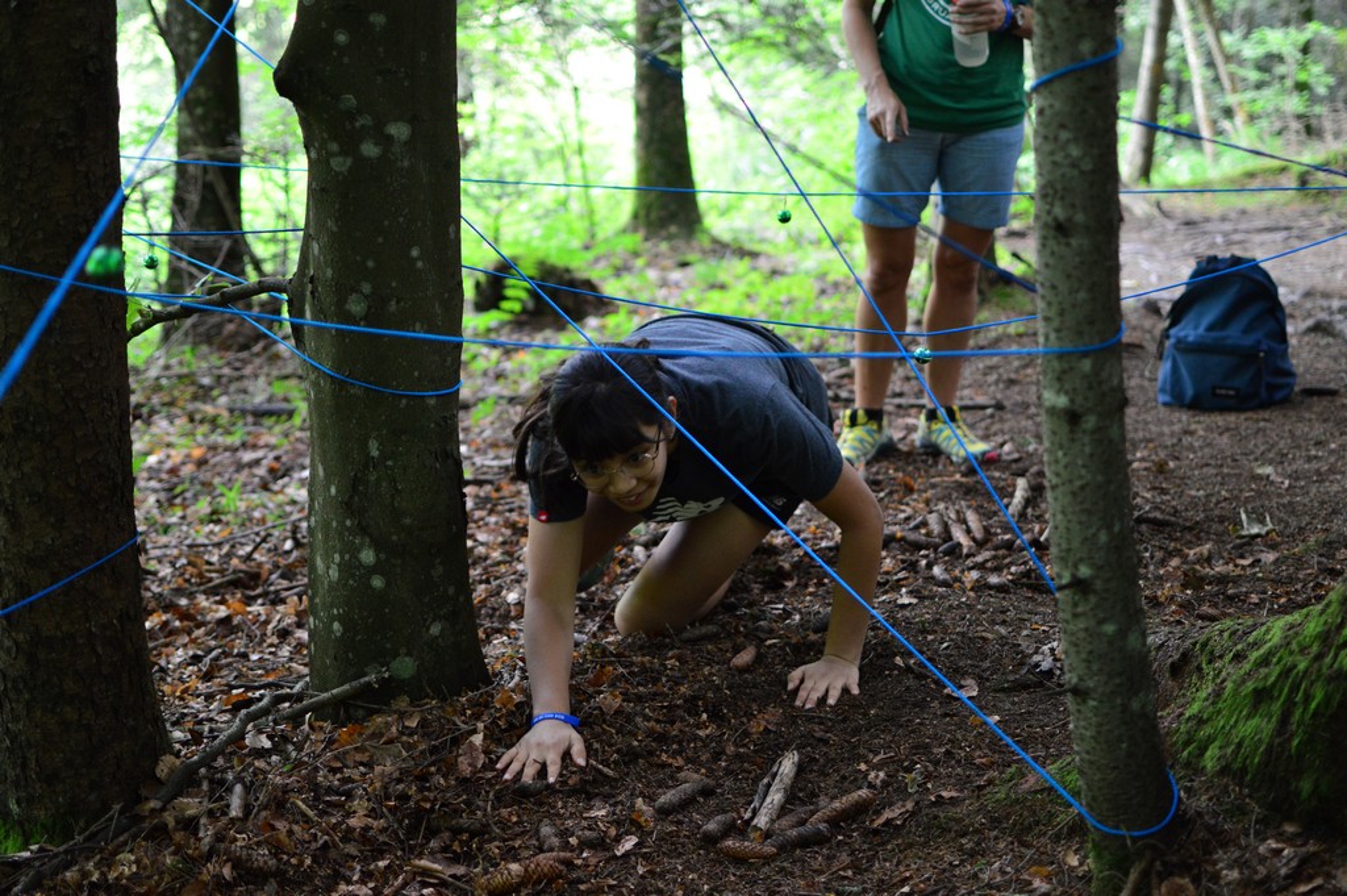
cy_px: 448
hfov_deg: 37.9
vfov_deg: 25.7
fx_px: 1963
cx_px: 674
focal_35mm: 52
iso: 800
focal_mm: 35
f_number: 1.8
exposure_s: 1/160
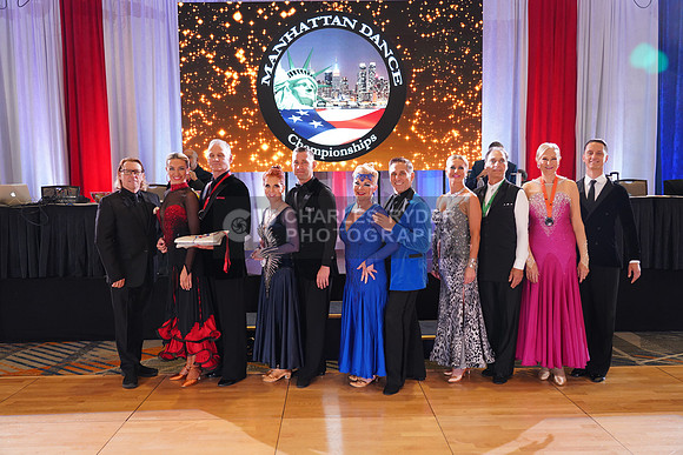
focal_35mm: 31
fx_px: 588
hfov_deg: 60.3
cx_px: 342
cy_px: 228
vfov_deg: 42.3
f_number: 4
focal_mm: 31
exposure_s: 1/160
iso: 1600
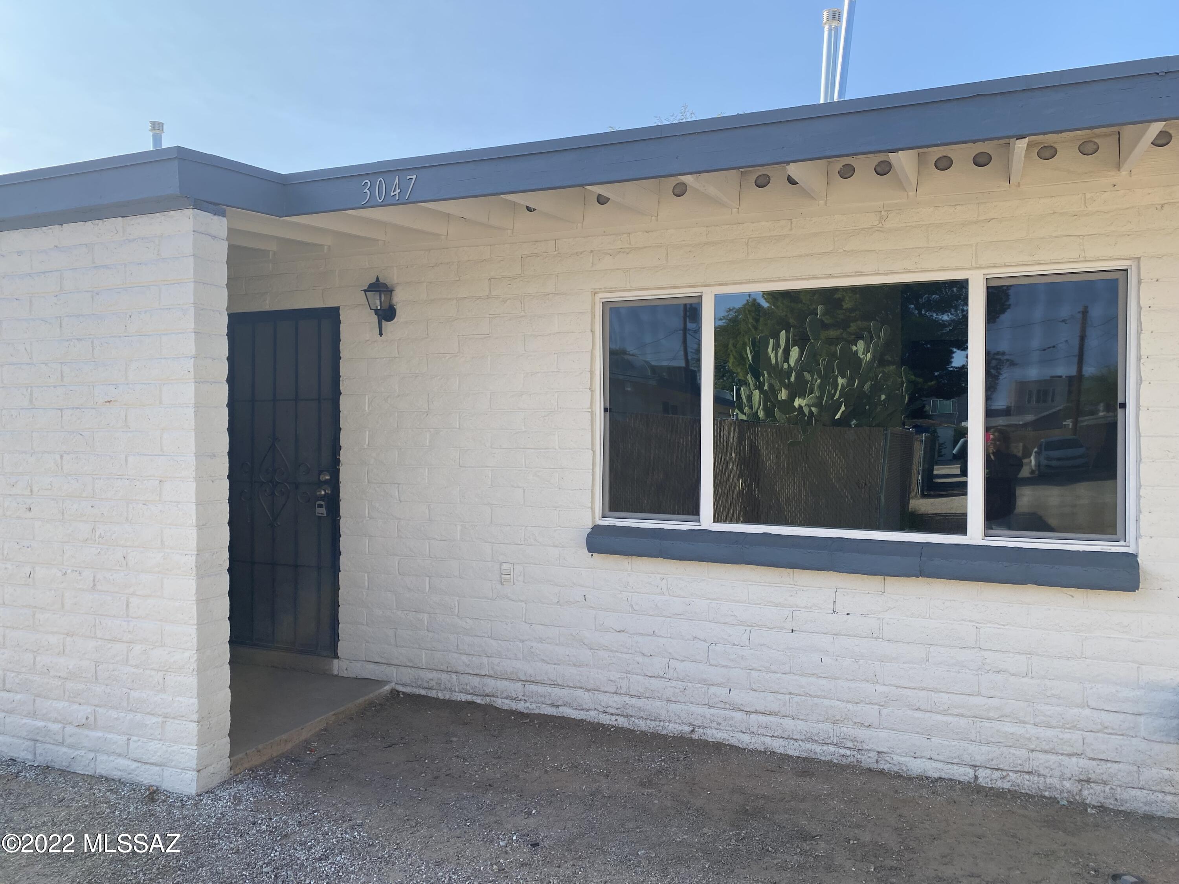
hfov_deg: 67.3
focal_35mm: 26
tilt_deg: -1.9
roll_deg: +0.1
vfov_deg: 53.1
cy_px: 442
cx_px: 590
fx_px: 886
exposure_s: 1/1927
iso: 32
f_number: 1.8
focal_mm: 4.25
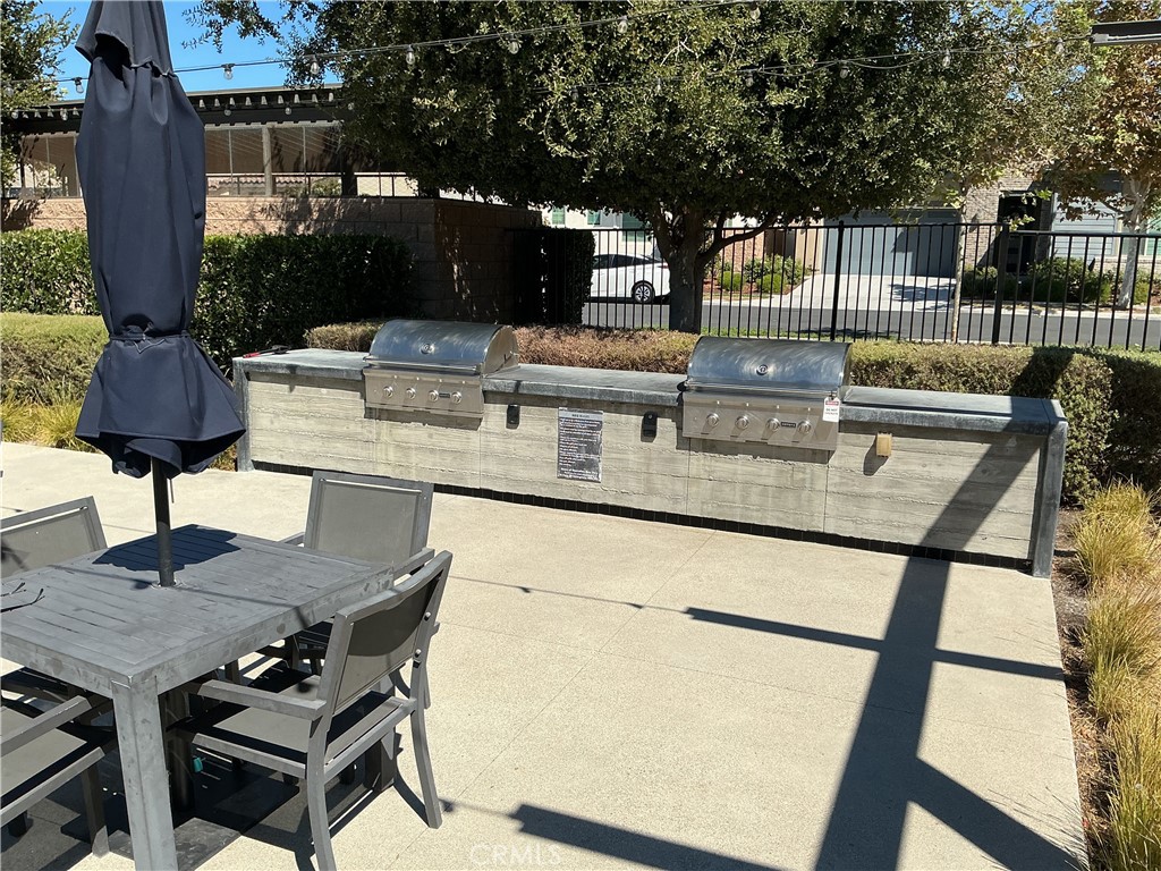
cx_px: 580
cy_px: 436
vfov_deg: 48.2
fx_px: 973
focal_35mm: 29
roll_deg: -0.8
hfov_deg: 61.7
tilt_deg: -9.8
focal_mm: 3
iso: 25
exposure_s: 1/2141
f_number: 1.8
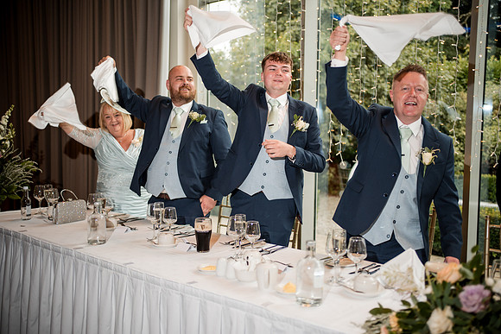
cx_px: 250
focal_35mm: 35
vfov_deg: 37.9
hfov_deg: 54.4
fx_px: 487
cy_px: 167
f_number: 1.8
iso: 200
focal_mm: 35
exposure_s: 1/200
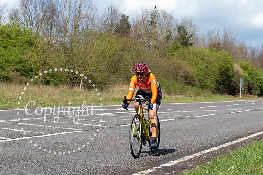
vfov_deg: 14.4
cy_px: 77
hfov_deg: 21.4
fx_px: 696
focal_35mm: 95
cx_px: 143
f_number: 5
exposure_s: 1/1000
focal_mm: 72
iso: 400
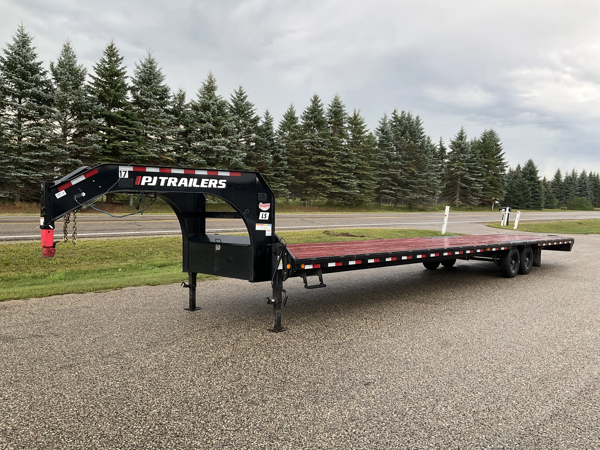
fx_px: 503
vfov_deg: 48.2
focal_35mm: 29
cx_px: 300
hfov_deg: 61.7
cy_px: 225
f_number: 1.8
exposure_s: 1/145
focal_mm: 3
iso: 20
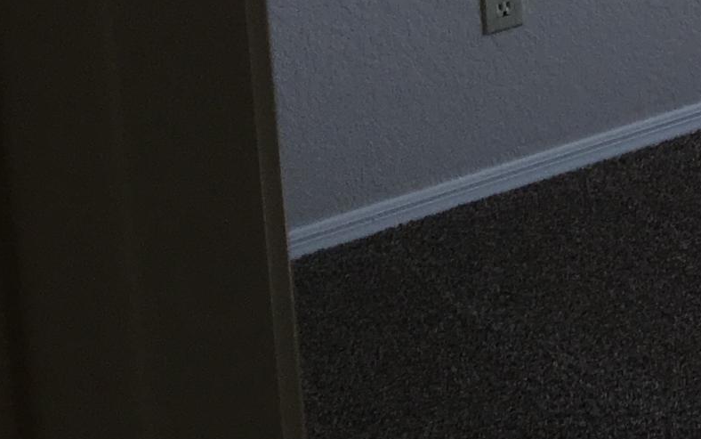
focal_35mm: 117
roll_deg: +2.5
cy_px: -427
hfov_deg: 15.2
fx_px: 2236
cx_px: 1287
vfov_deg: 10.4
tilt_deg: -7.5
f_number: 2.2
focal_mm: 4.15
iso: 25
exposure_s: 1/173
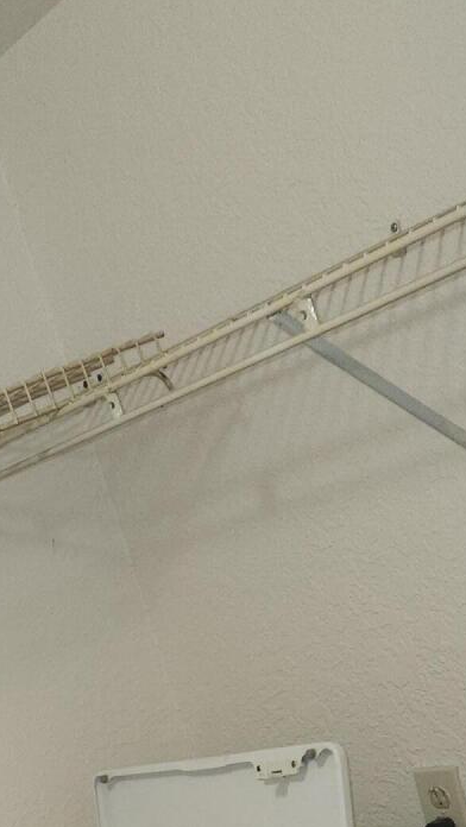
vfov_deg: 25.3
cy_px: 1080
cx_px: -71
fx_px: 1580
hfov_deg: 16.2
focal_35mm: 72
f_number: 1.8
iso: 64
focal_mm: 5.4
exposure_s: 1/60
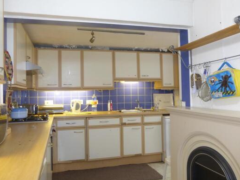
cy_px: 86
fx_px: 187
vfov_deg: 51.3
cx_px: 108
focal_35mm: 27
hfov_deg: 65.2
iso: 100
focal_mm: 4.3
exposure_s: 1/6
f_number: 3.3
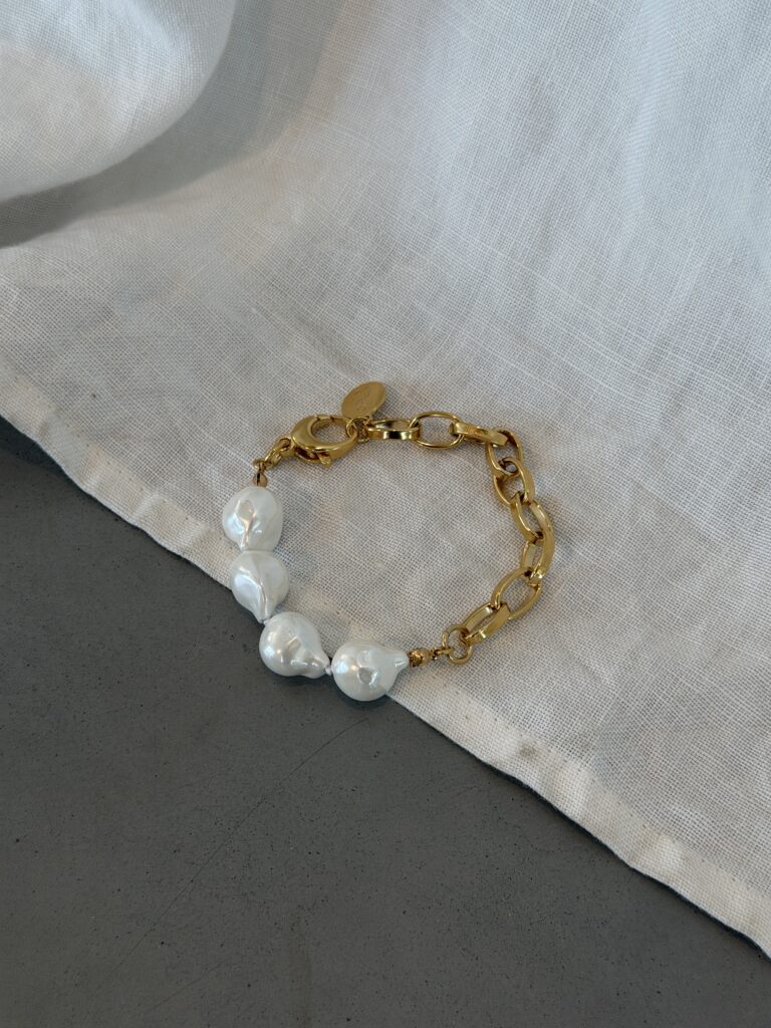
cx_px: 386
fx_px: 1425
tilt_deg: -57.9
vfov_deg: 39.7
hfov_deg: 30.3
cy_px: 514
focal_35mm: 48
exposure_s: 1/400
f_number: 1.78
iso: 64
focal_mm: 6.76
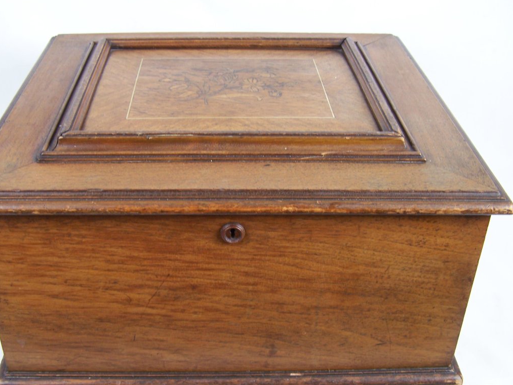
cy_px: 223
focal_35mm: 45
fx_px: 667
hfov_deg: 42.0
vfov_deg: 32.1
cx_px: 237
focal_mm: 6.3
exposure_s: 1/30
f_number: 2.8
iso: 80
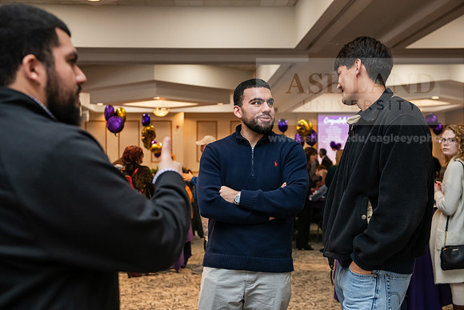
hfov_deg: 38.2
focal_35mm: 52
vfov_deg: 26.0
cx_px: 232
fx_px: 670
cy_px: 155
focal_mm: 52
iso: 2500
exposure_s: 1/200
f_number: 3.5
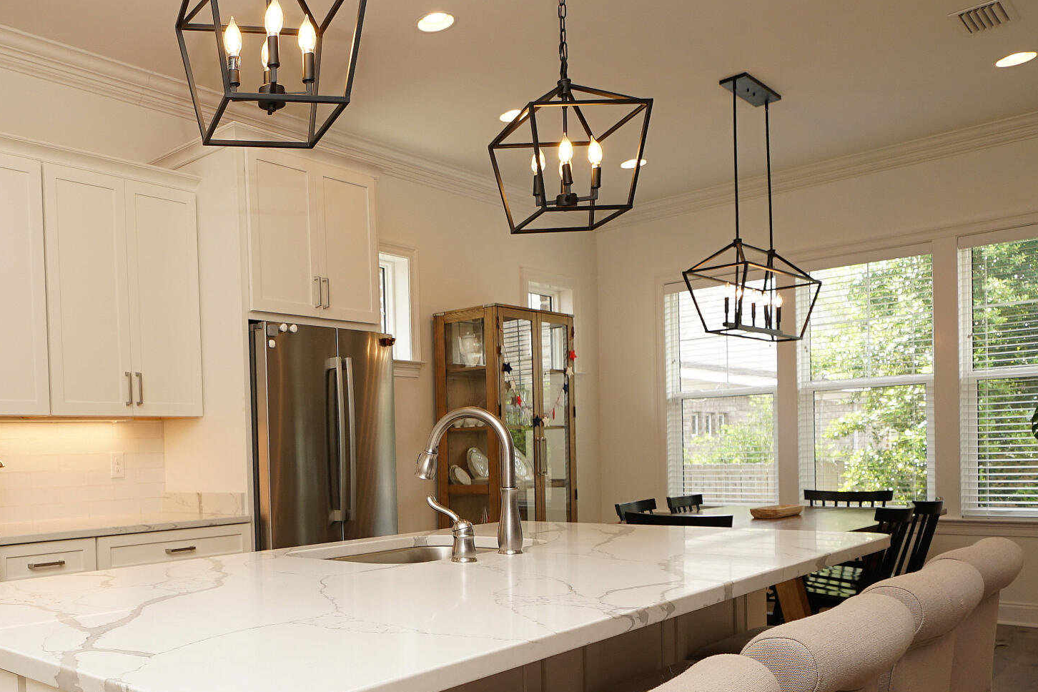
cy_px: 491
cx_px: 205
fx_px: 894
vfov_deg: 41.5
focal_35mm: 31
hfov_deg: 55.9
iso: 100
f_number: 4
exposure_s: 1/60
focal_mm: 10
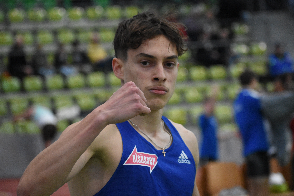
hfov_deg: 12.2
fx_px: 1372
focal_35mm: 168
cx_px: 147
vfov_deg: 8.2
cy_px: 98
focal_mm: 112
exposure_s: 1/500
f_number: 4.8
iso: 3200
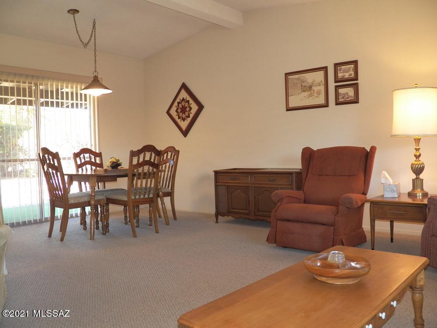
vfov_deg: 45.4
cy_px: 164
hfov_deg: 58.4
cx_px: 218
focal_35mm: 31
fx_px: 391
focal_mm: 5.5
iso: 125
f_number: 2.8
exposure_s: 1/50
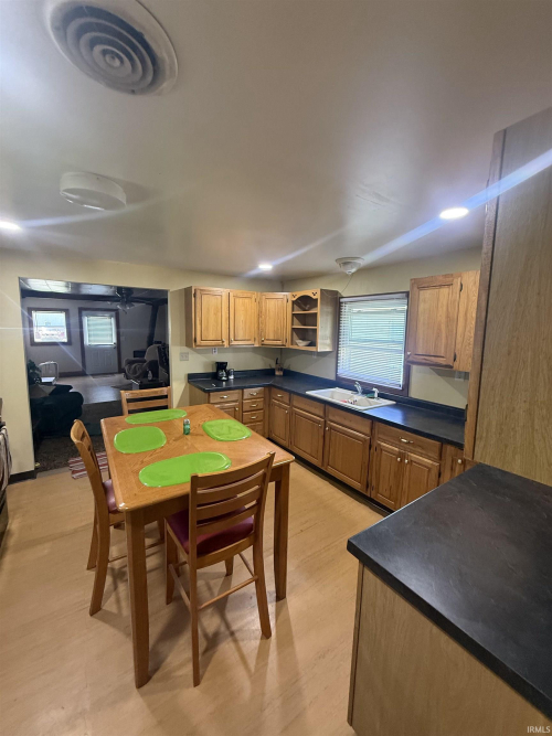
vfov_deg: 102.1
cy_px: 368
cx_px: 276
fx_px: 298
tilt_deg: -5.2
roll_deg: -1.7
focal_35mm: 14
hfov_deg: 85.7
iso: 320
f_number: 2.2
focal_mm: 2.22
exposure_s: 1/60
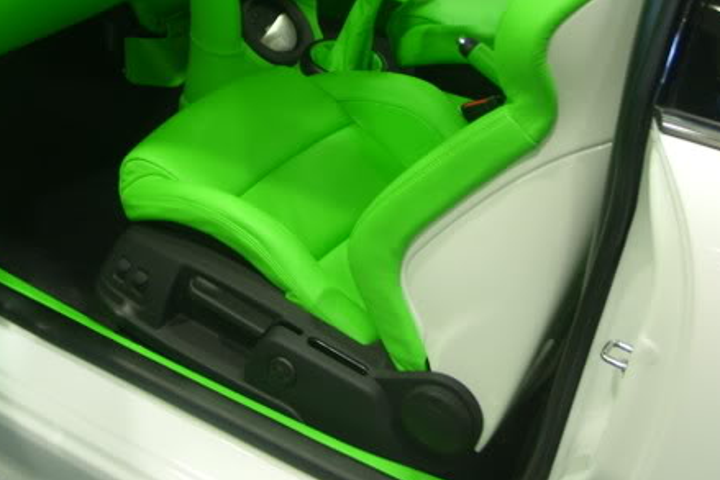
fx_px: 1440
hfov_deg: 27.7
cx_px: 192
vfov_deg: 18.7
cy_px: 84
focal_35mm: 72
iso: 50
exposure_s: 1/5
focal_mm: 7.8
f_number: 2.8
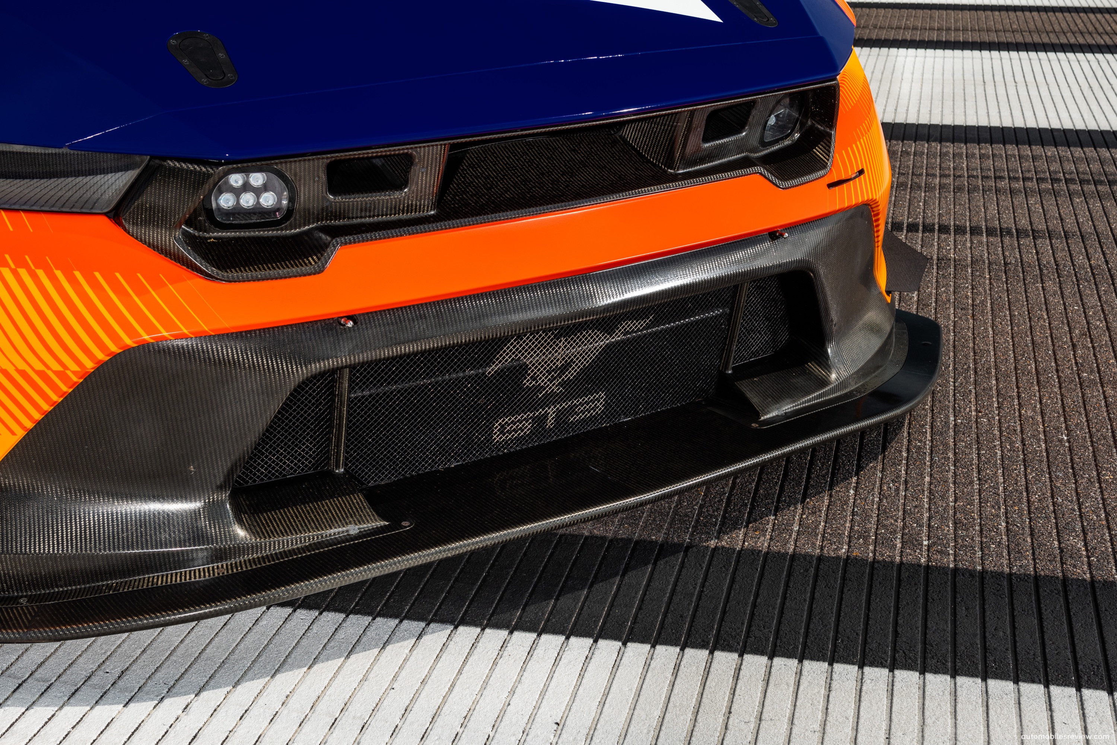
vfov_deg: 25.8
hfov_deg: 37.9
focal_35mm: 52
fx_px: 1629
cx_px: 558
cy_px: 372
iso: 100
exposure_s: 1/200
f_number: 8
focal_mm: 35
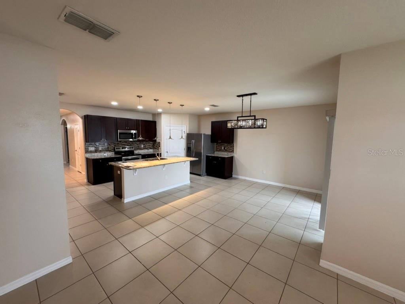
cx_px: 202
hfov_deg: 102.1
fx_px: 164
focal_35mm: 14
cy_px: 152
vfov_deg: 85.7
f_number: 2.2
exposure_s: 1/120
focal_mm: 2.22
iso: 320
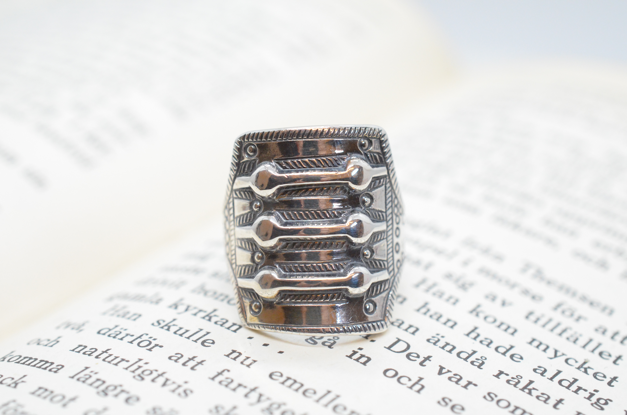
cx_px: 314
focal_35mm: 60
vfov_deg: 22.5
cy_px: 208
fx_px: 1043
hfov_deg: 33.5
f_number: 6.3
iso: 4000
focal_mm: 40
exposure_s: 1/800
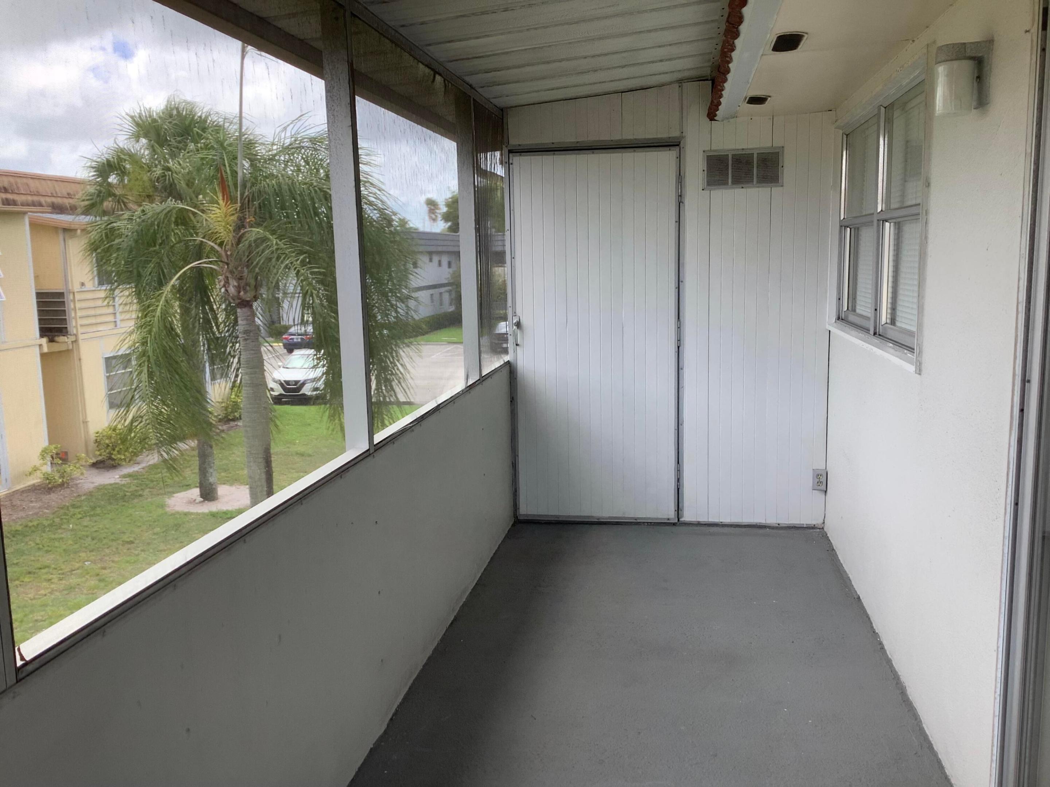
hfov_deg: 58.4
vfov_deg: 45.4
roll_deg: +0.6
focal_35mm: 31
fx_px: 940
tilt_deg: -8.4
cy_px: 394
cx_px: 525
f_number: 2.4
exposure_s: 1/144
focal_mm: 3.3
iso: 25
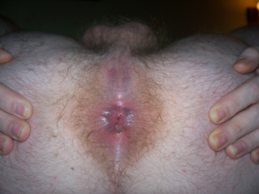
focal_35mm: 36
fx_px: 269
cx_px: 130
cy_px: 97
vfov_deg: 39.7
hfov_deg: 51.4
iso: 64
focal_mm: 7.54
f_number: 2.8
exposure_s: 1/60
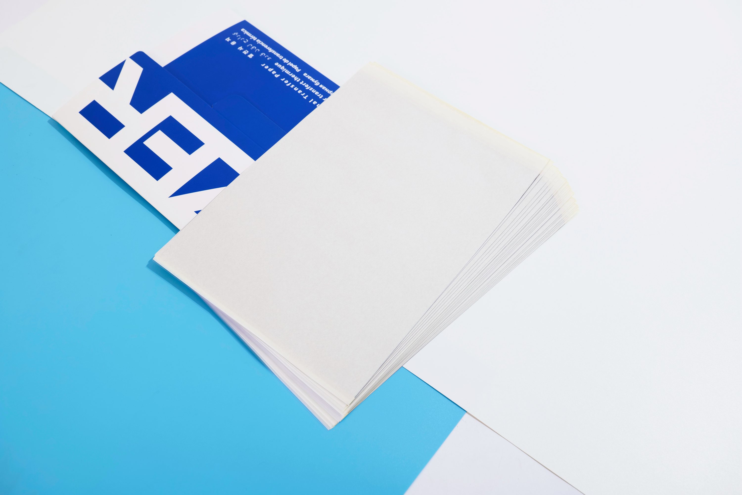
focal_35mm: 39
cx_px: 371
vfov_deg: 34.2
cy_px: 248
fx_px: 804
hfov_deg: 49.6
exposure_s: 1/125
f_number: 7.3
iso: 100
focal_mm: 39
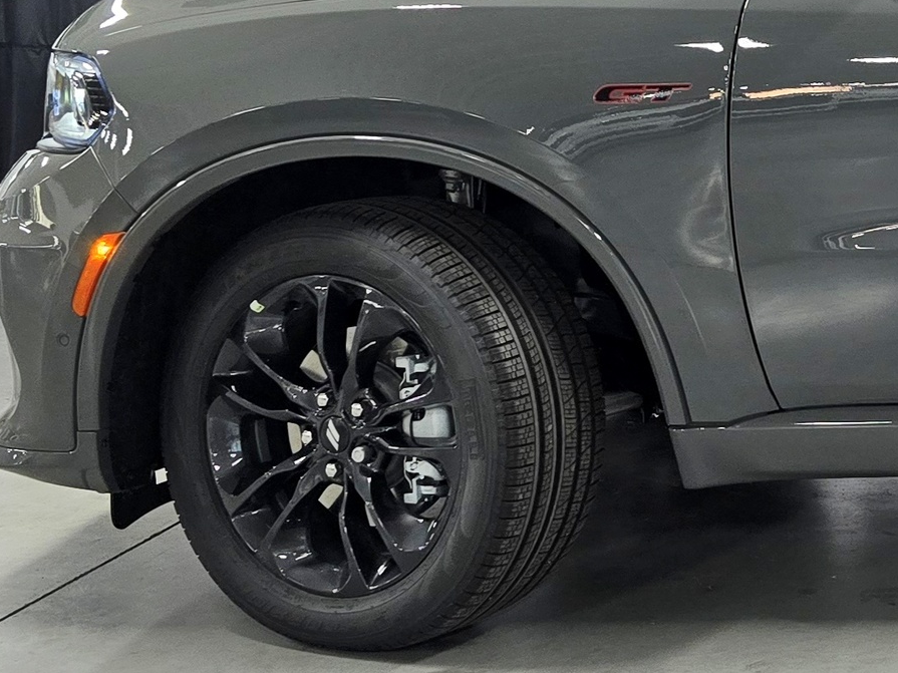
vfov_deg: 19.0
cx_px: 1319
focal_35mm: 74
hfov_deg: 22.1
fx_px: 1919
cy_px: -93
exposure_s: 1/120
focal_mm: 6.3
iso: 100
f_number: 1.7
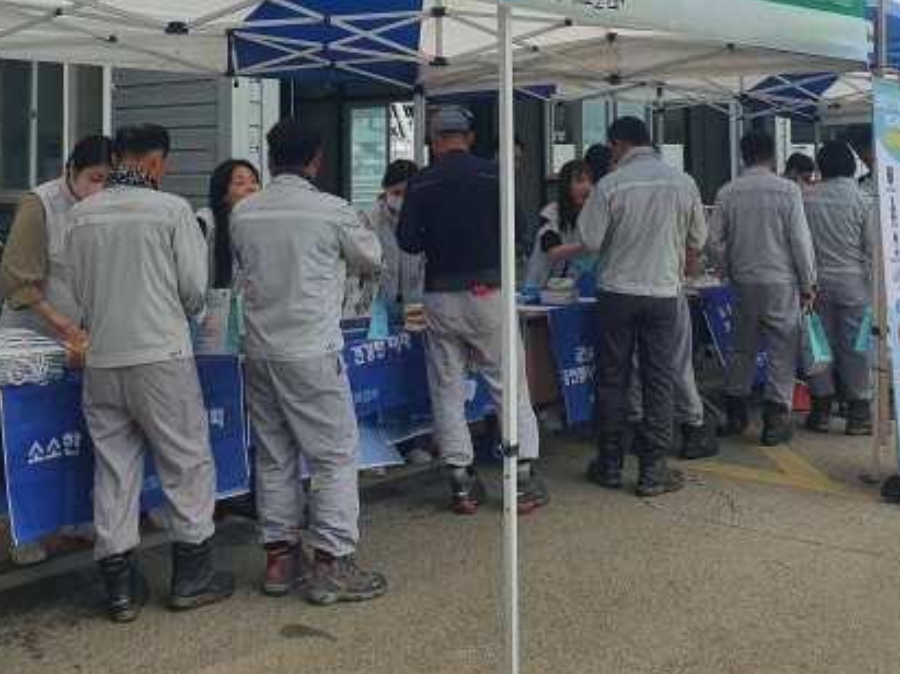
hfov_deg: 42.9
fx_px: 1144
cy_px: 115
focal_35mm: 44
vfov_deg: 31.8
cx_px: 503
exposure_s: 1/1360
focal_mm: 4.32
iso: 50
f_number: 2.4
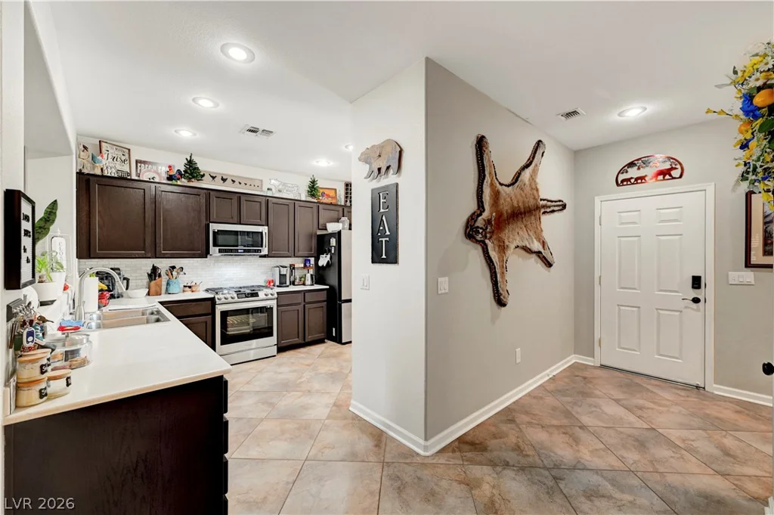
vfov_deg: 81.1
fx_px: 301
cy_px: 258
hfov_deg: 104.3
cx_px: 387
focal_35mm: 14
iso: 800
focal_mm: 14
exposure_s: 1/10
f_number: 7.1
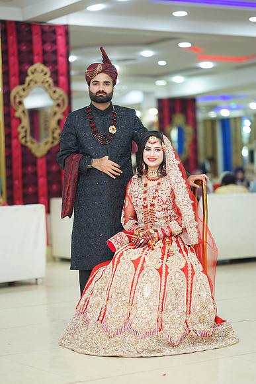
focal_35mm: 85
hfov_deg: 16.1
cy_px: 192
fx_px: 906
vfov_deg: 23.9
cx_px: 128
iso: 200
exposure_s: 1/160
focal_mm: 85
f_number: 1.4
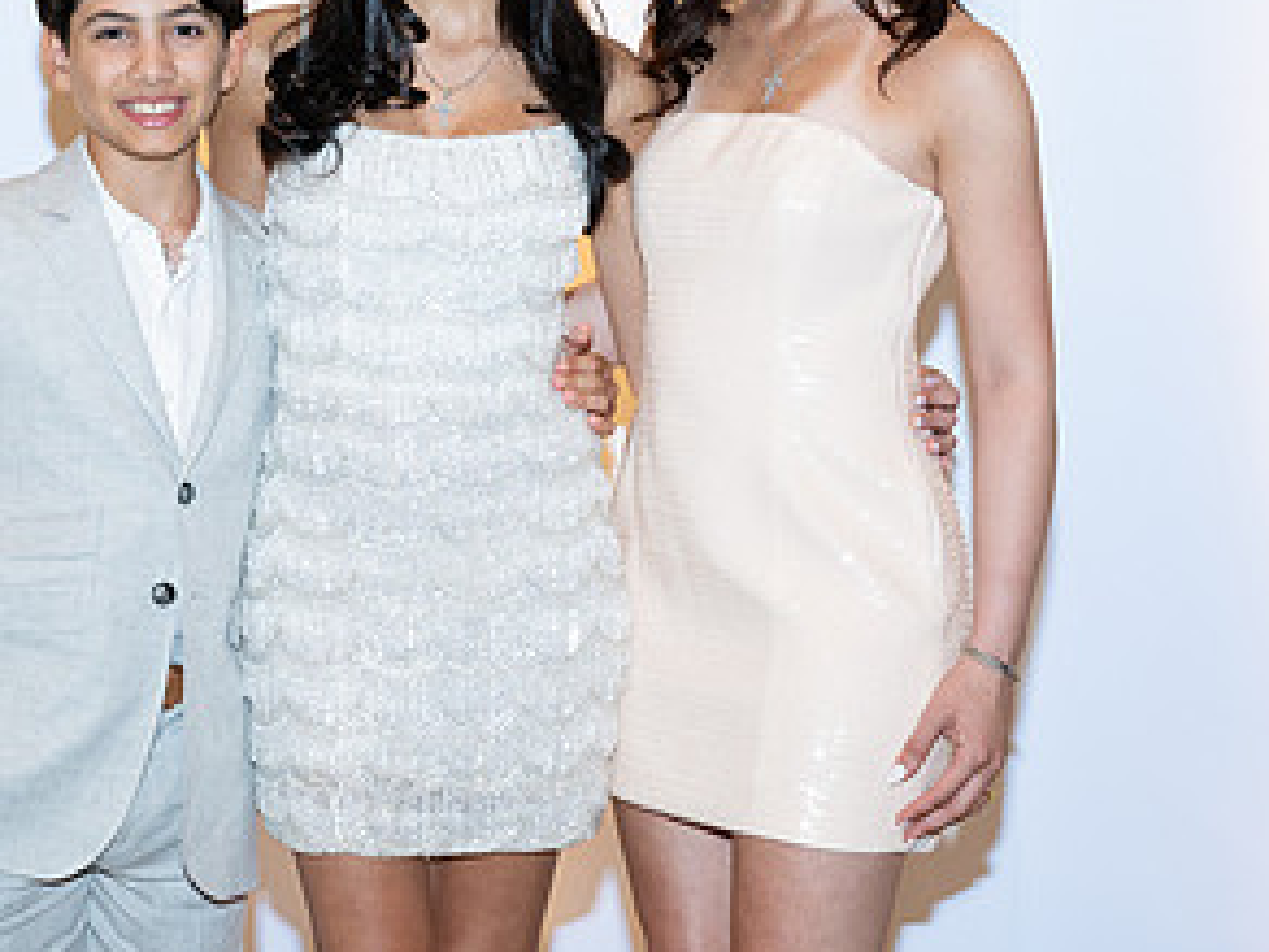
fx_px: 3079
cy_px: 254
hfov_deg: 23.2
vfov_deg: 17.5
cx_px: 461
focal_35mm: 84
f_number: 5.6
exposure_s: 1/80
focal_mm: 44
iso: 1000
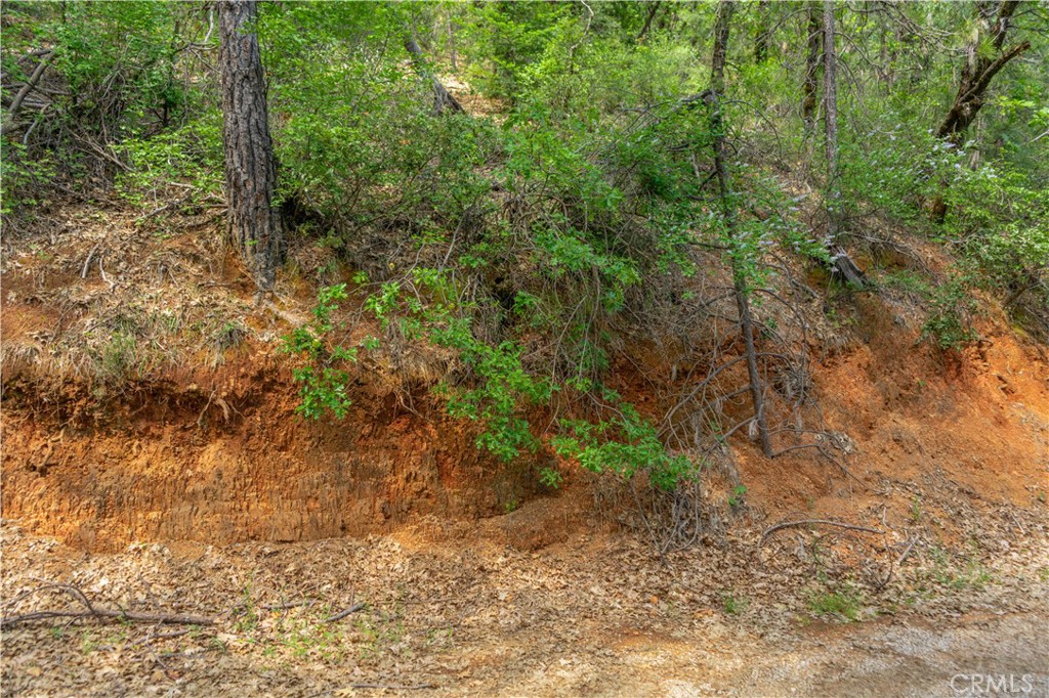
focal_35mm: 28
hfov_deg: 65.5
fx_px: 816
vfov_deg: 46.4
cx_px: 524
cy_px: 349
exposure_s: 1/60
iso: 100
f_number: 4
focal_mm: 28
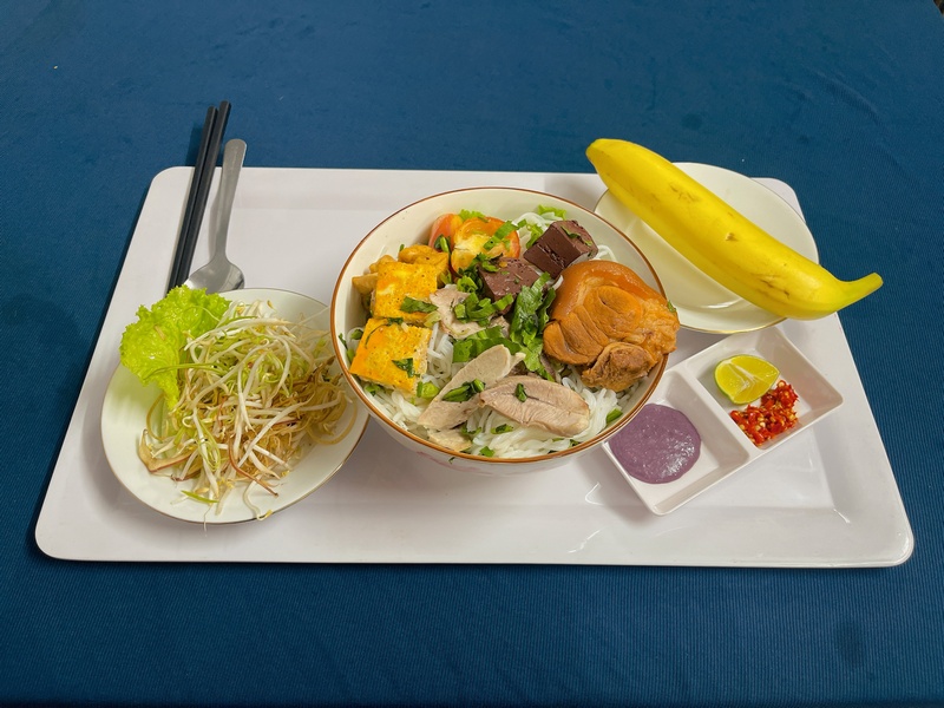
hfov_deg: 69.4
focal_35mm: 25
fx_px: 682
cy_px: 354
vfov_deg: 54.9
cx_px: 472
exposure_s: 1/50
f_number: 1.6
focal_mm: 5.1
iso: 100
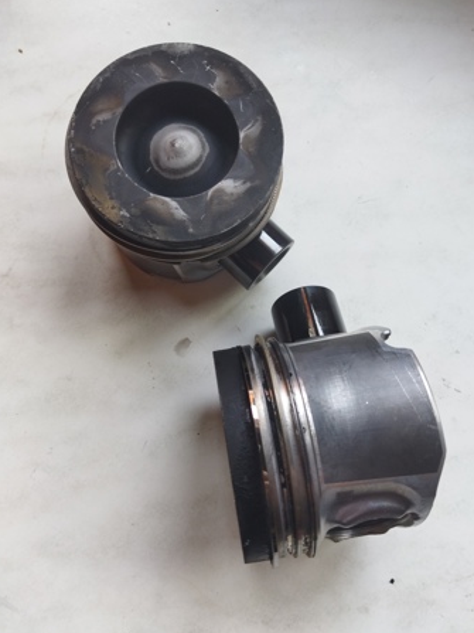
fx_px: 530
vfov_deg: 61.7
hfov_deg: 48.2
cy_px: 309
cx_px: 239
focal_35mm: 29
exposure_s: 1/50
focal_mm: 4.71
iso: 107
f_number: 1.79
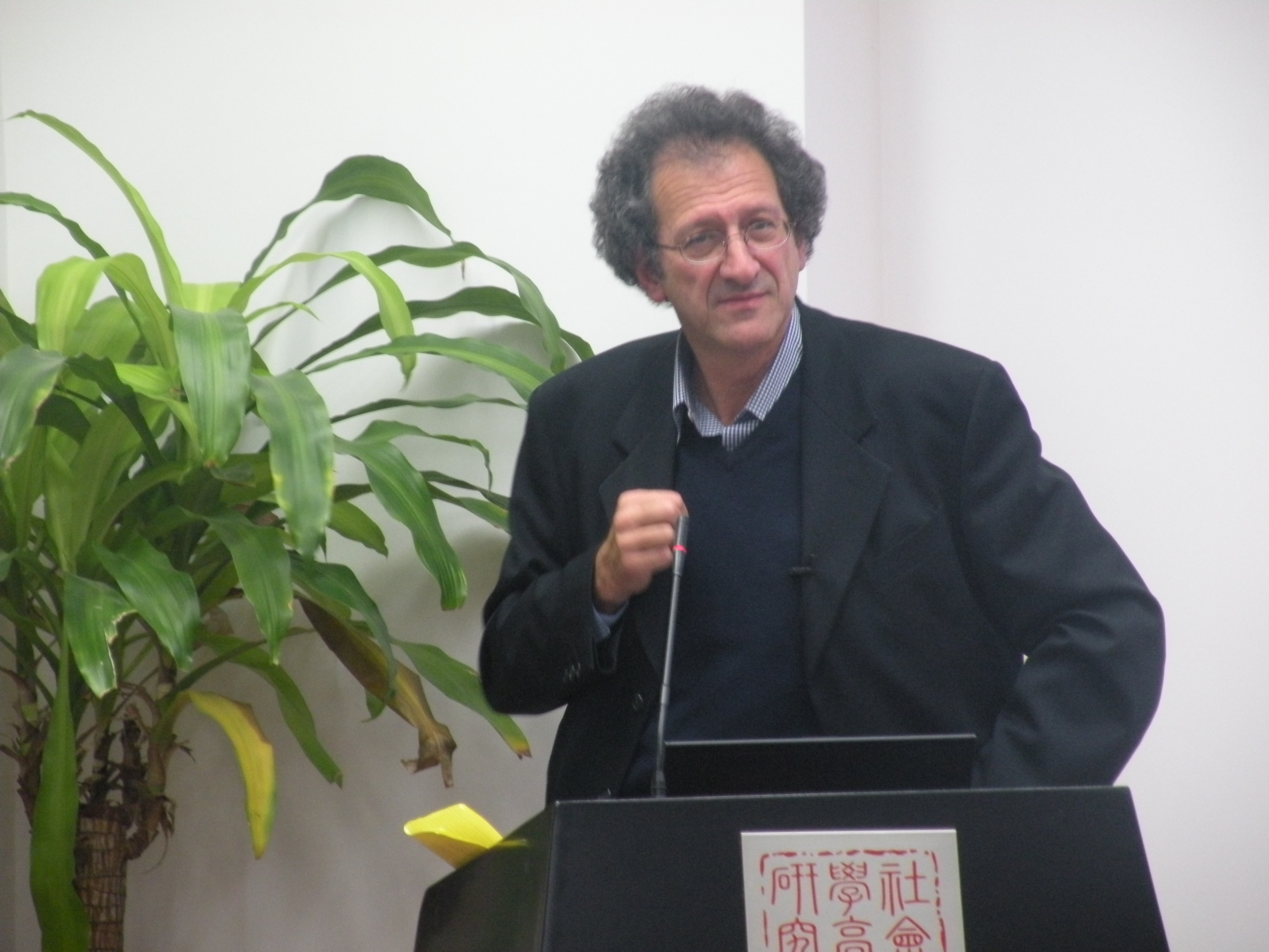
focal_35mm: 244
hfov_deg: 8.1
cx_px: 634
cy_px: 476
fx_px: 8945
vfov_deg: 6.1
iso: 400
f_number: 4.5
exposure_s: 1/19.7
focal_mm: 43.1
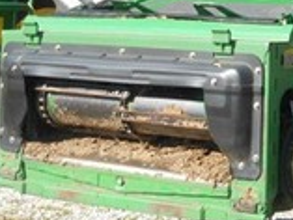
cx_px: 426
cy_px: -149
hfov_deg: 13.8
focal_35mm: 135
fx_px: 1144
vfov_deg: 10.5
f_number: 4.3
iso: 80
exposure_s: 1/250
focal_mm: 6.9
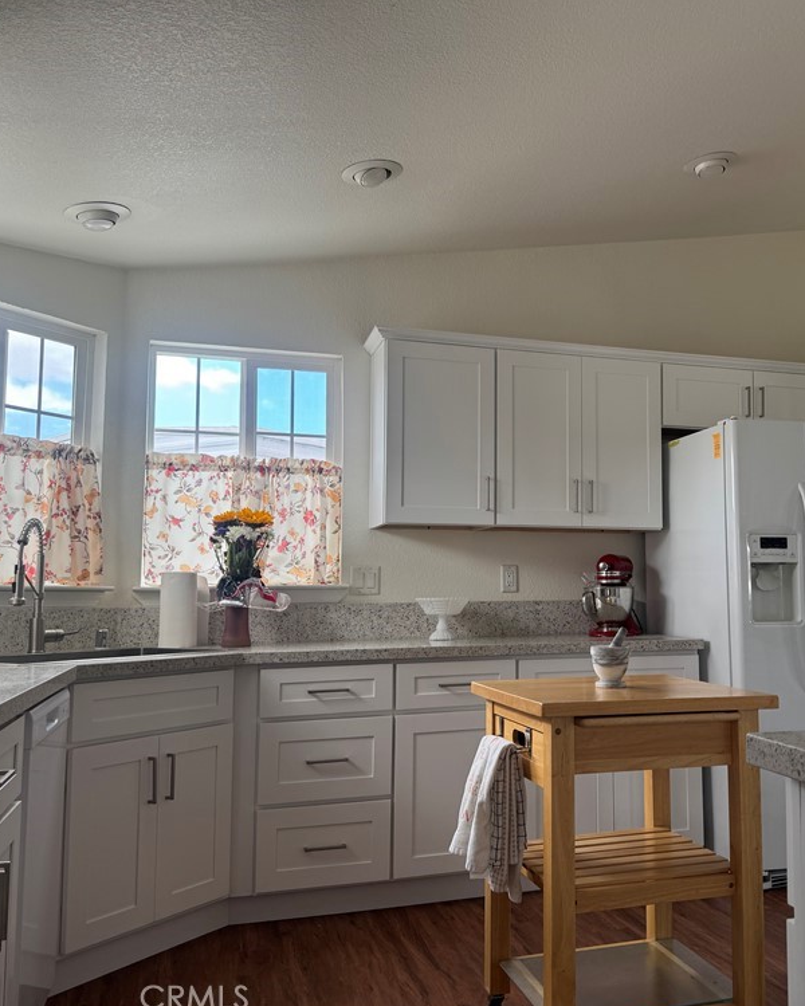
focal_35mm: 32
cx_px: 539
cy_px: 502
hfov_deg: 45.1
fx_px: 953
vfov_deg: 55.7
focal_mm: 6.76
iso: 64
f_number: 1.78
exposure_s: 1/140
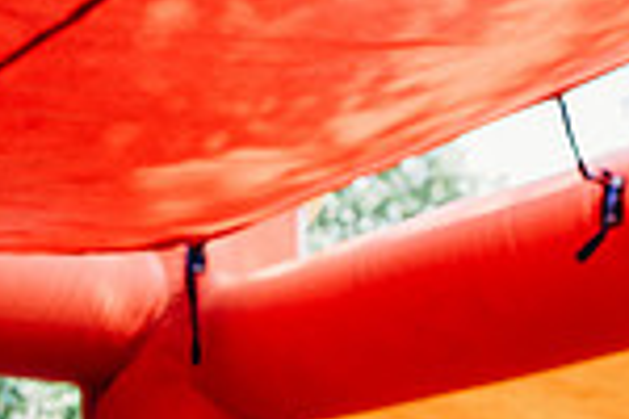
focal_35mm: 93
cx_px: 88
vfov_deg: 13.5
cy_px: 706
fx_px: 1625
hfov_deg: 21.5
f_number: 3.5
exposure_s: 1/400
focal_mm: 24
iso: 250
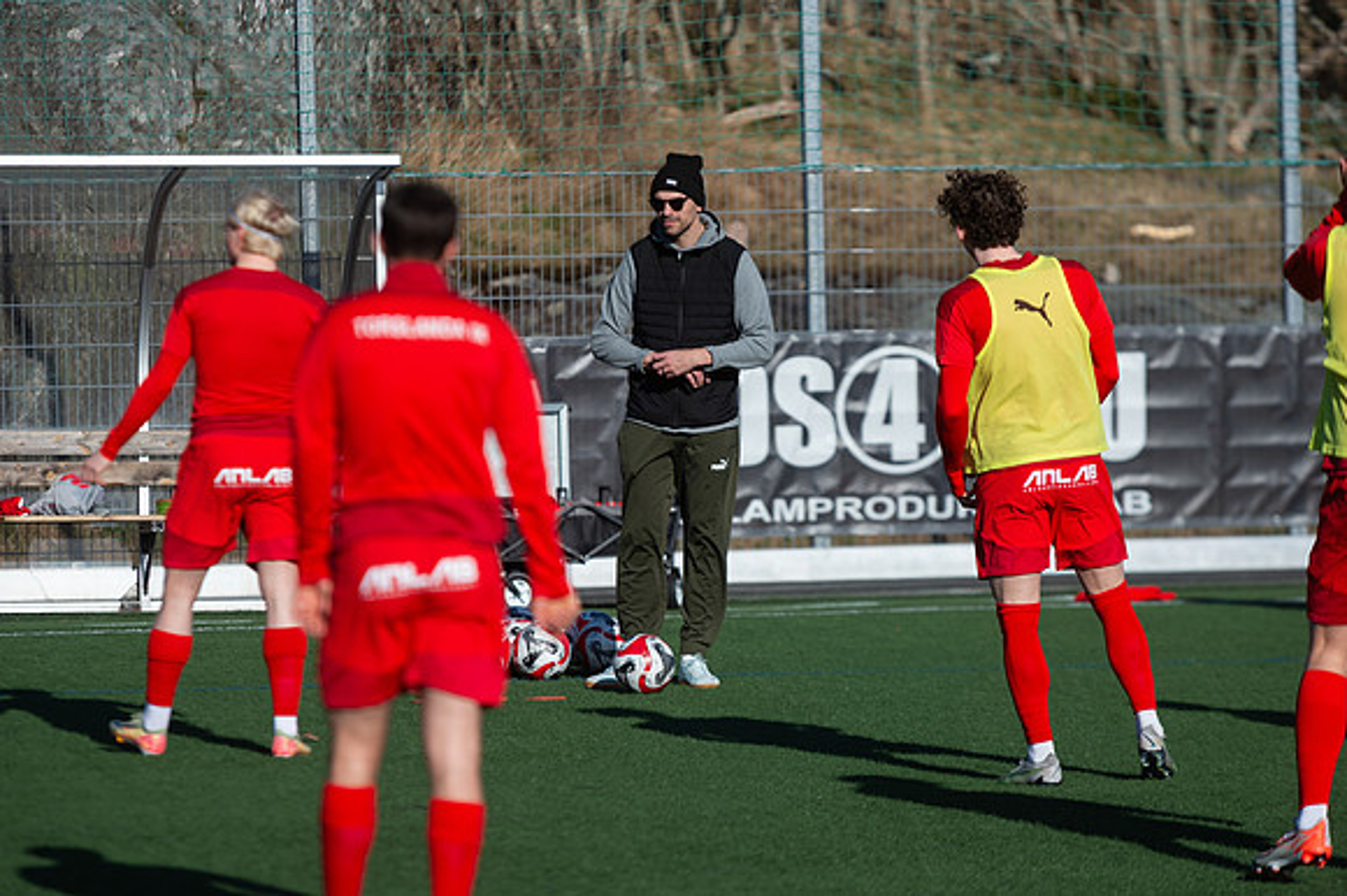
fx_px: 7586
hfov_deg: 10.1
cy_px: 448
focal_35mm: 203
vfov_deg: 6.8
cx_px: 674
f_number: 3.2
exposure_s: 1/1600
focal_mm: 200
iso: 100
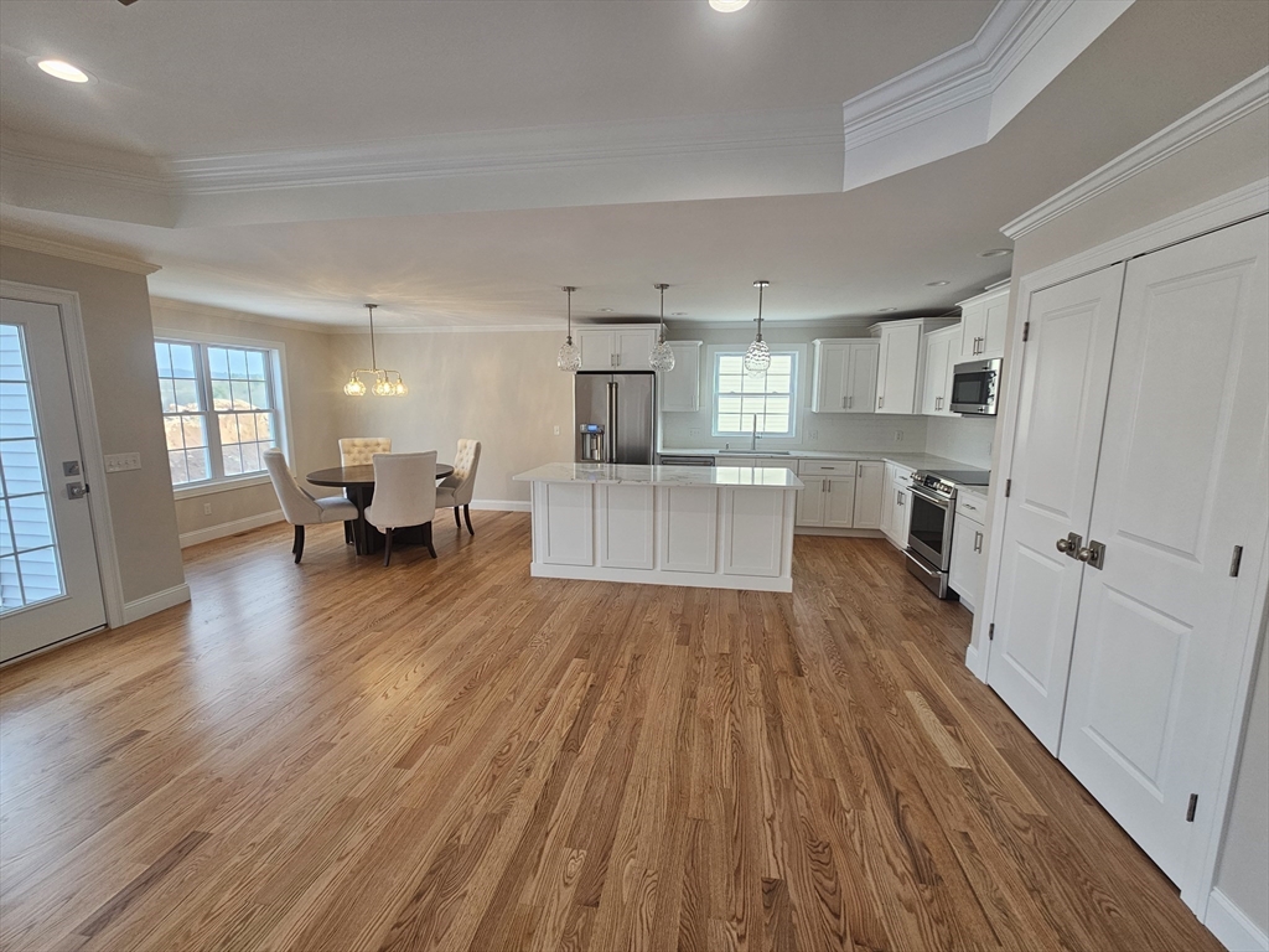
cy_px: 476
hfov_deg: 106.2
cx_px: 634
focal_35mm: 13
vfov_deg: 89.9
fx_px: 477
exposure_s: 1/60
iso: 64
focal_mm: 2.2
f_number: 2.2
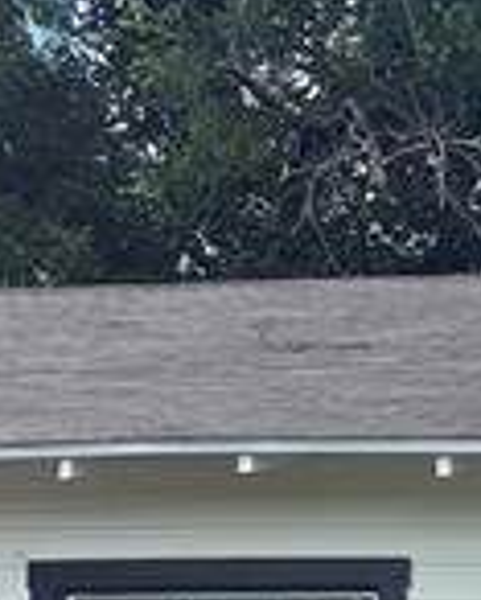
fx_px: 2186
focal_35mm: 123
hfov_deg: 11.2
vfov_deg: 14.4
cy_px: 945
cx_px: 1015
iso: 80
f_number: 1.78
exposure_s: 1/1770
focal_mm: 6.76
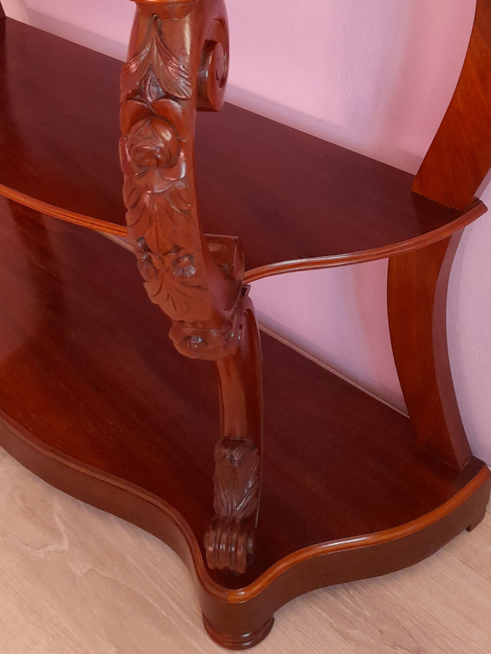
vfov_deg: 40.1
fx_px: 851
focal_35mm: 45
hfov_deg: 32.2
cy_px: 115
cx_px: 262
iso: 320
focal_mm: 4.6
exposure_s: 1/50
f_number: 2
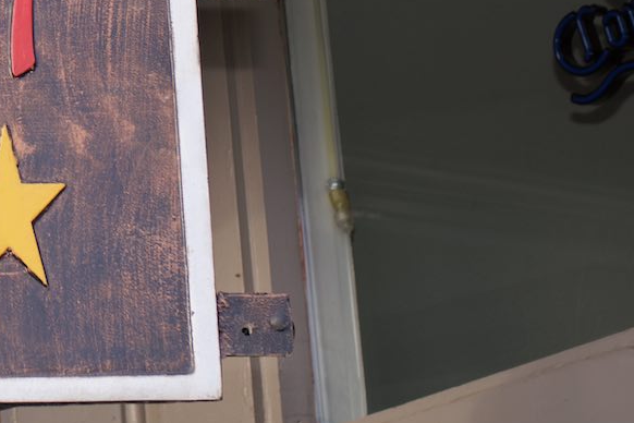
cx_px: -307
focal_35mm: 165
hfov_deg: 11.9
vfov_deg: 8.2
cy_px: -172
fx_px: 2906
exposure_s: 1/125
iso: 100
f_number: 5.6
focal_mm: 50
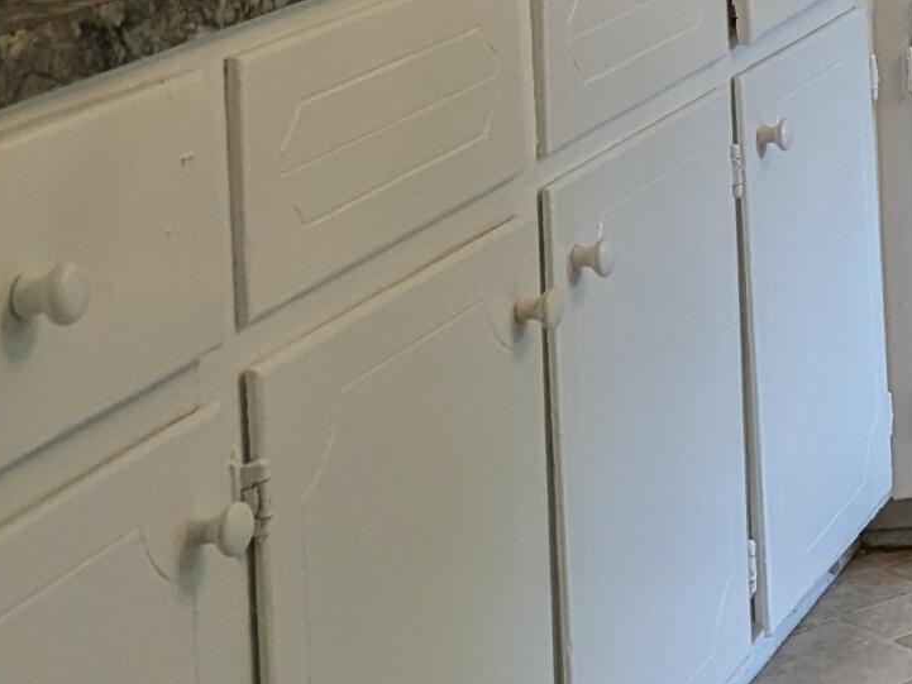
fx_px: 2635
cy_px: -253
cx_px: 1885
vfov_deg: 14.1
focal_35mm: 100
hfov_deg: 15.3
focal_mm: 6.81
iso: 56
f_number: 1.85
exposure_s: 1/60
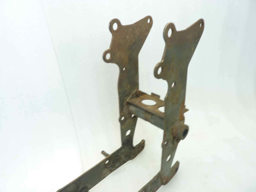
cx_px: 128
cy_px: 96
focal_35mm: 25
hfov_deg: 69.4
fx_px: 185
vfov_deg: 54.9
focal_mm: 4.1
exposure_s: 1/15
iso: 80
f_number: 3.3
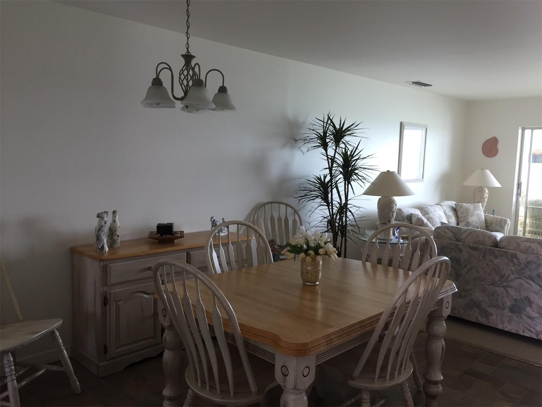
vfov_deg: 48.2
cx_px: 271
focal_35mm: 29
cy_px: 204
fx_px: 454
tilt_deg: -5.8
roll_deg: -1.5
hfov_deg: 61.7
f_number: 2.2
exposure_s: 1/30
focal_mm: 4.15
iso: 64
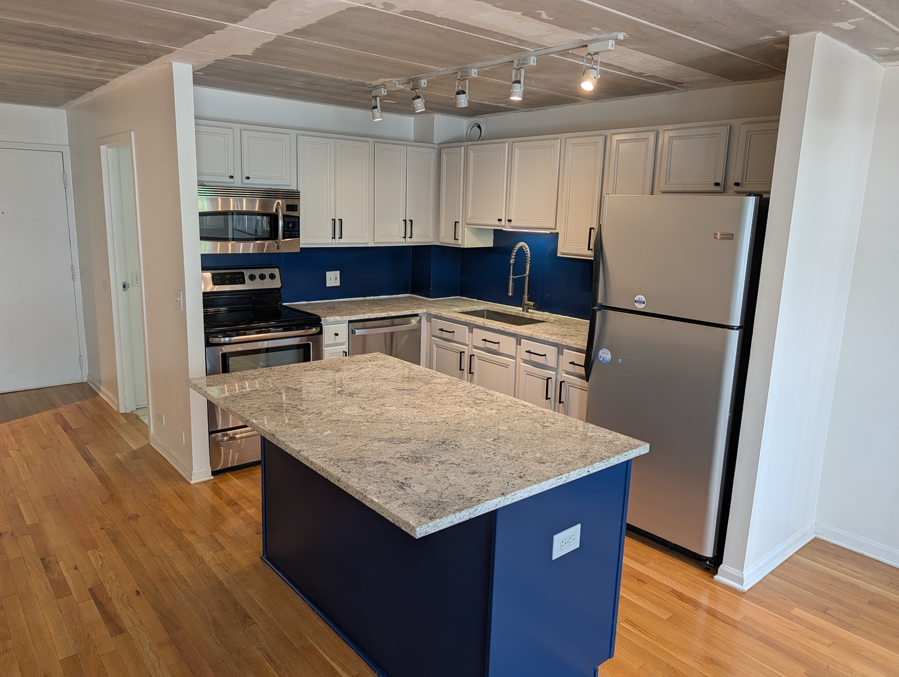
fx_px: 624
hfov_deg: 71.5
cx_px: 450
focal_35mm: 24
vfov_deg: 56.9
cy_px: 338
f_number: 1.68
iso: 41
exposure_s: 1/120
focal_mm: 6.9
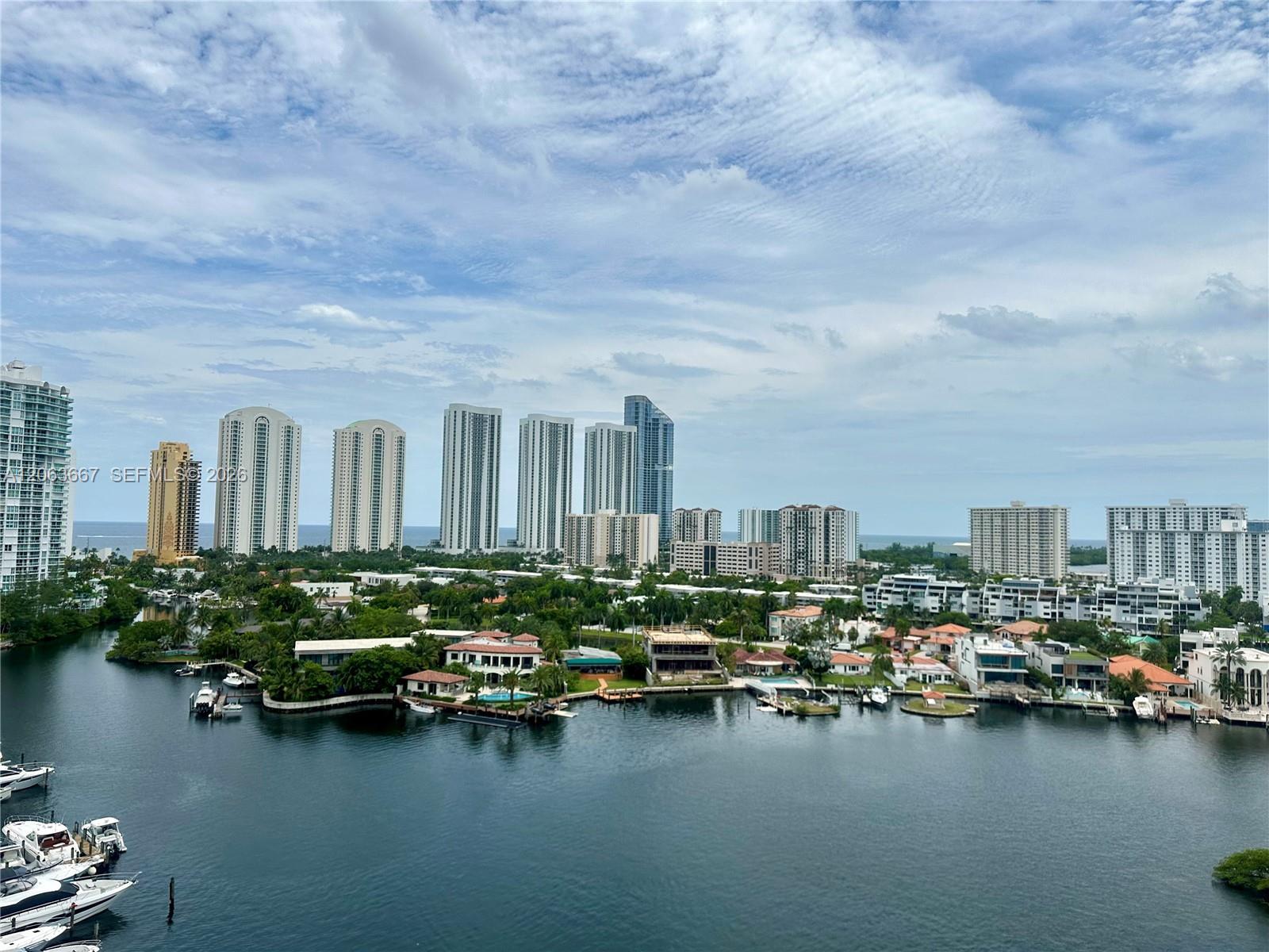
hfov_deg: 71.6
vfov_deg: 56.8
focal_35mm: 24
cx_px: 634
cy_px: 476
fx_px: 880
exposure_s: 1/8197
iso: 80
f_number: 1.78
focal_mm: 6.86
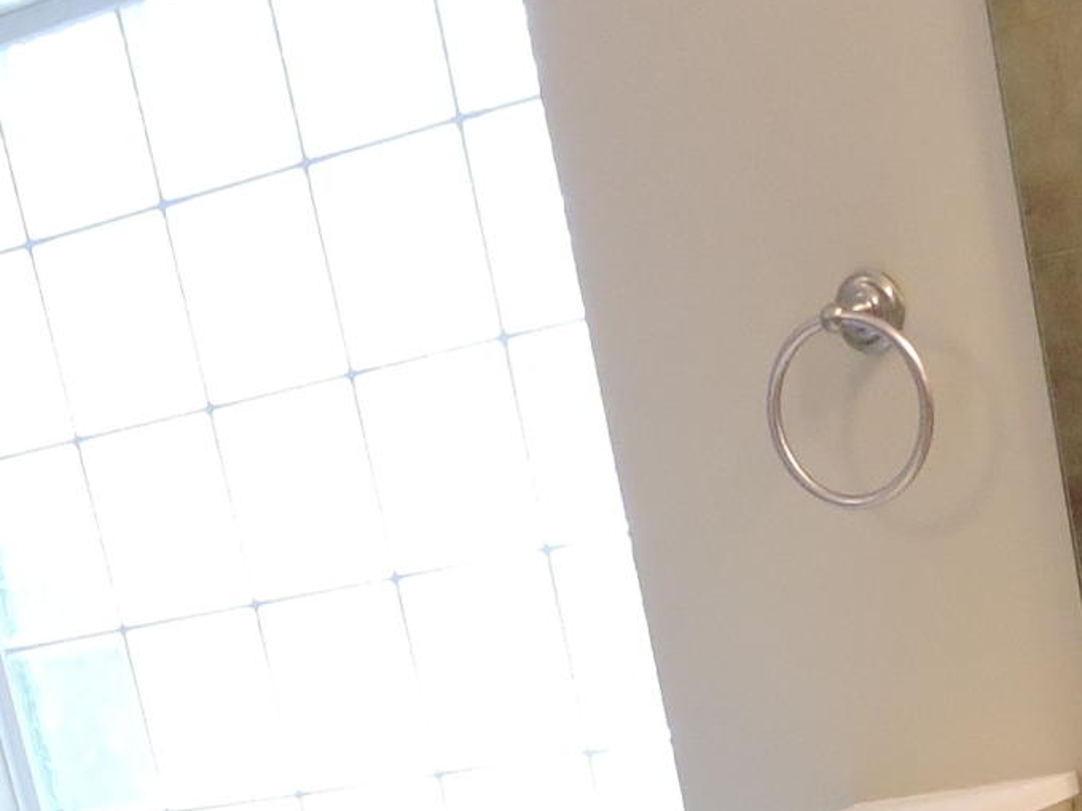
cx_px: 784
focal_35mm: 106
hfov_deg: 18.5
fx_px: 3313
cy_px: 1568
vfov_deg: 12.5
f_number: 3.3
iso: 360
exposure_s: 1/30
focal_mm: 4.3
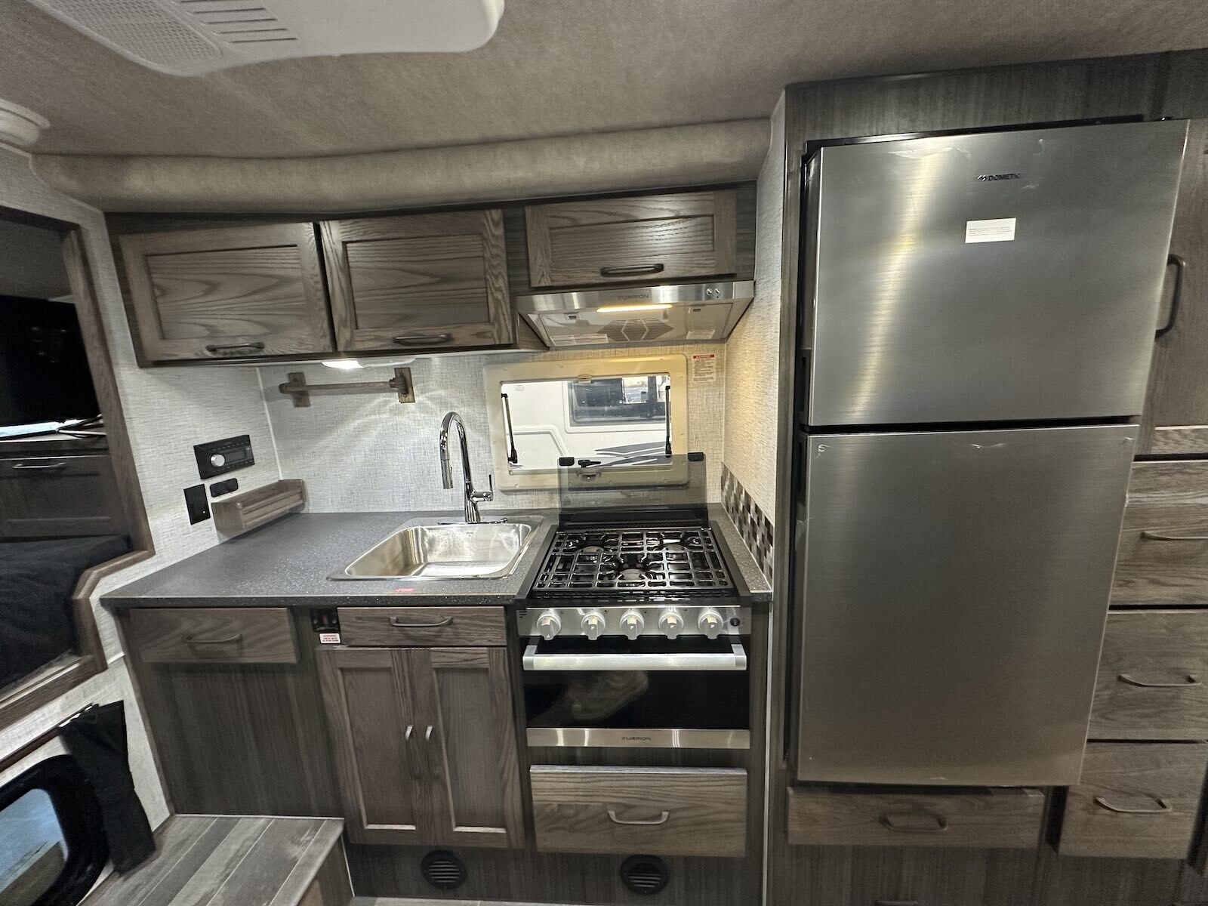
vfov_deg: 85.7
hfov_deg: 102.1
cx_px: 604
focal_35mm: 14
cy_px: 453
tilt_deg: -8.5
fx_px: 489
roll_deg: +3.0
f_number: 2.2
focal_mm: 2.22
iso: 400
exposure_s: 1/60
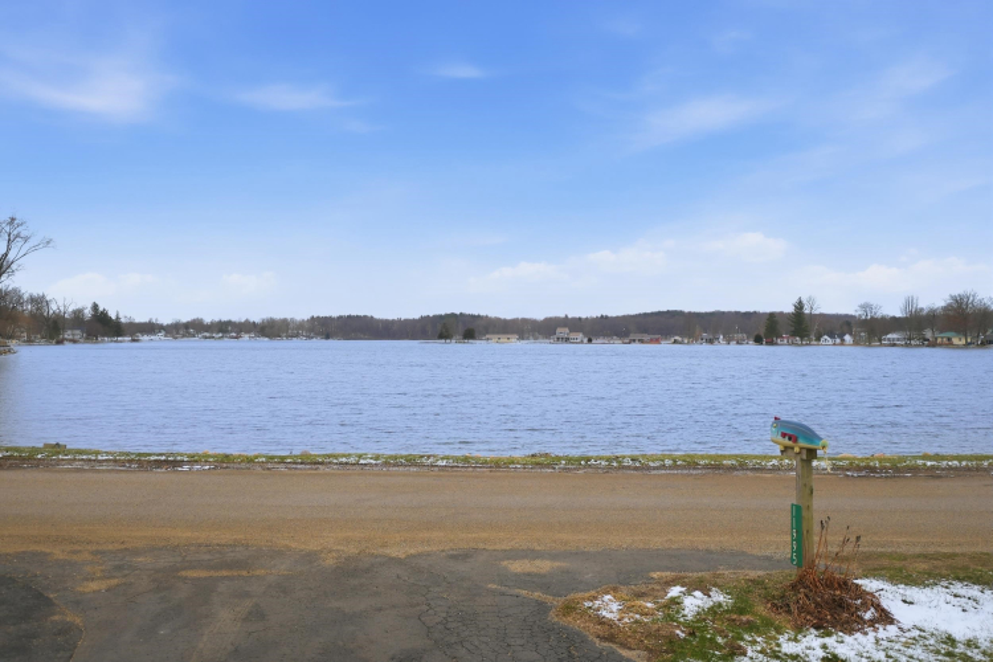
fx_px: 827
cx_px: 496
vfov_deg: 43.6
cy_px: 331
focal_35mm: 30
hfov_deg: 61.9
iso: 100
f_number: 4
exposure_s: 1/800
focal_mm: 20
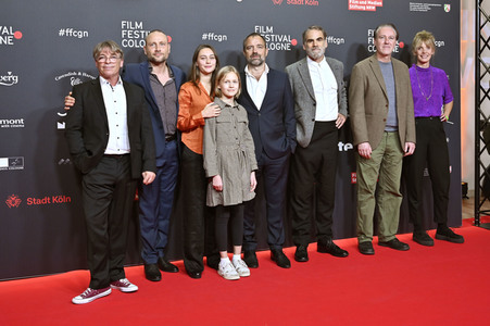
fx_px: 517
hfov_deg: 50.7
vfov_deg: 35.0
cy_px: 163
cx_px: 245
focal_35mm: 38
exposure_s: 1/200
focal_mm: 38
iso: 800
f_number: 4.5
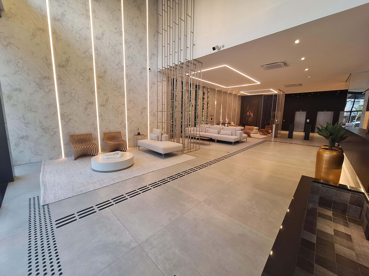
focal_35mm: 13
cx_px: 184
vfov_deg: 89.9
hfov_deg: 106.2
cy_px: 138
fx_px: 139
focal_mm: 1.74
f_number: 2.2
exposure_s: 1/40
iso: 125
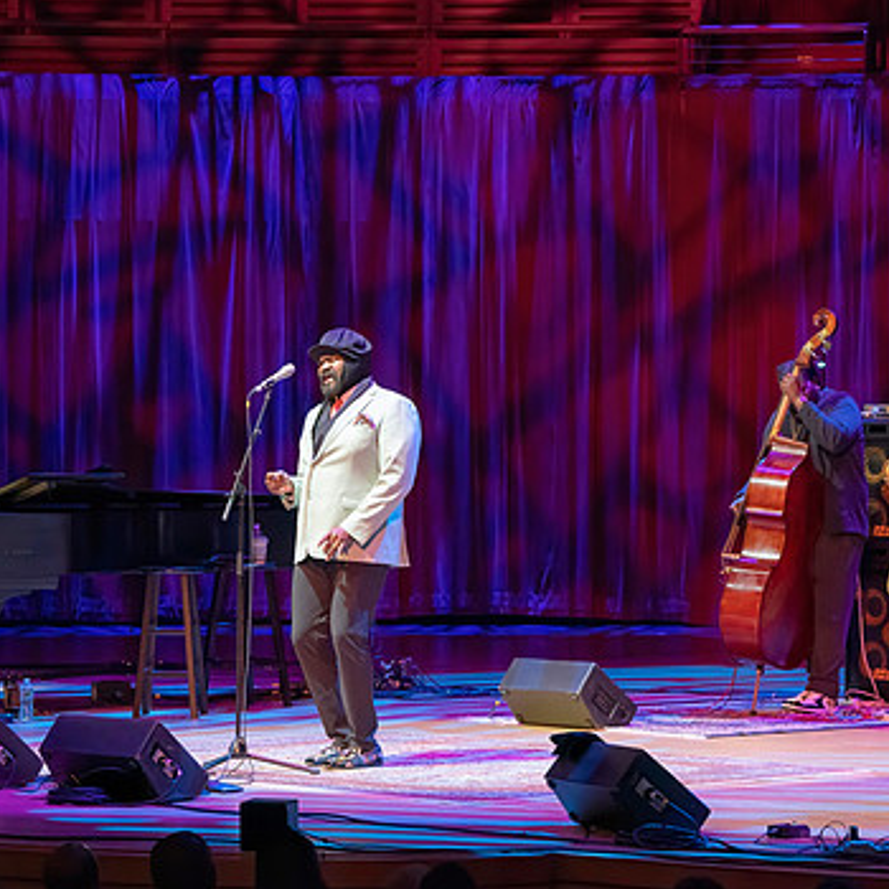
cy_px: 408
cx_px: 391
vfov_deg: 11.8
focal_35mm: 148
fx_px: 4300
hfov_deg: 11.8
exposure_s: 1/320
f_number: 5.6
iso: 6400
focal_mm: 100
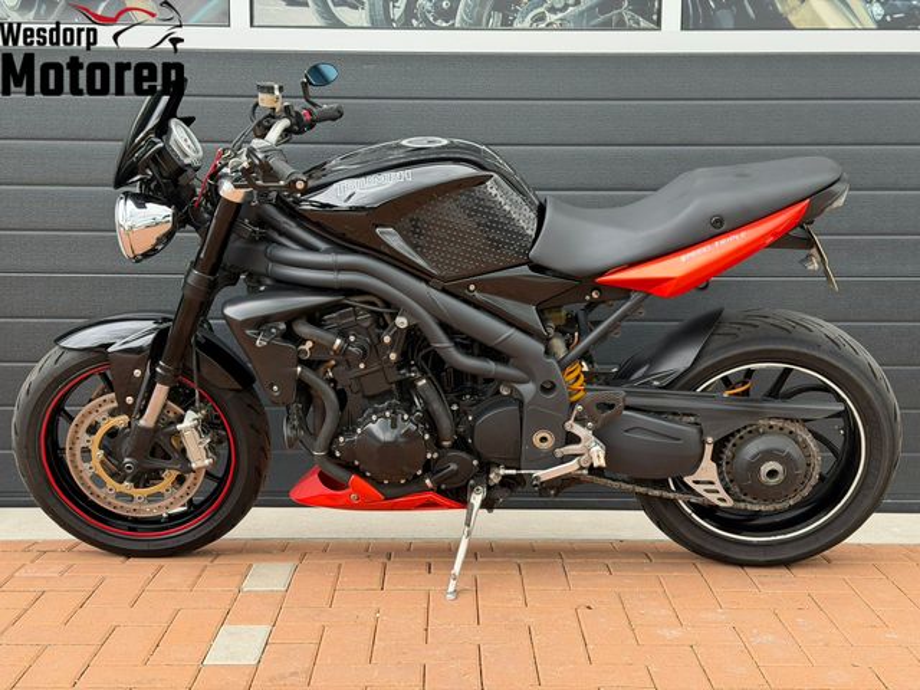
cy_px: 345
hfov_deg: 39.7
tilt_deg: -6.1
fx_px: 1276
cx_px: 460
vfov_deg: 30.3
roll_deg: -0.3
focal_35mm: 48
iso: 80
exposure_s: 1/381
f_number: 1.78
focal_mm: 6.76
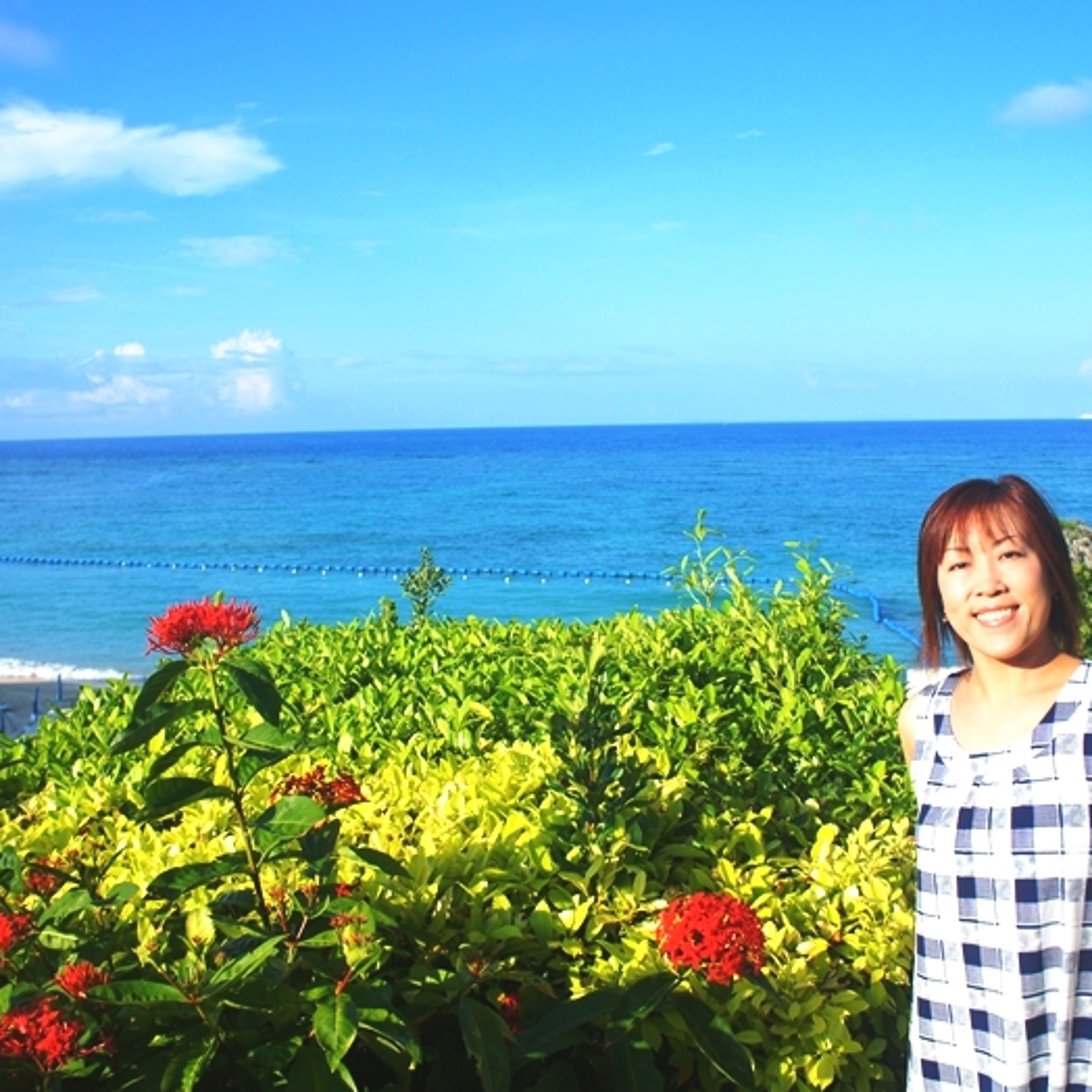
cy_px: 541
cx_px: 577
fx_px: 1249
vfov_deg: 47.2
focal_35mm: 35
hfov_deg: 47.2
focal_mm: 18
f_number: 5
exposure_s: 1/1000
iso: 200
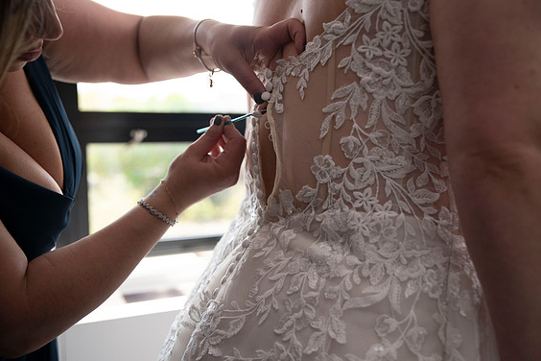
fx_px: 556
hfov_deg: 51.9
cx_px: 277
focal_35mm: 37
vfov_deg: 35.9
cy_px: 184
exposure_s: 1/1600
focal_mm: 36
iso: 1600
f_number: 2.8
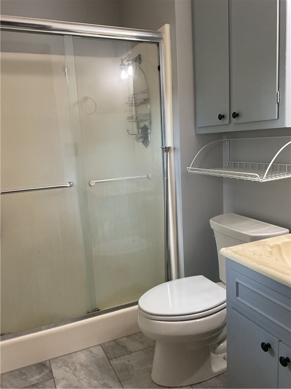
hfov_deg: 48.2
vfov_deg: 61.7
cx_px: 146
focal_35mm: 29
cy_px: 194
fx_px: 325
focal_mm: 3
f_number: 1.8
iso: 100
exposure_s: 1/60
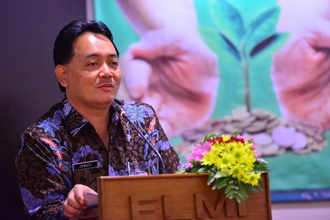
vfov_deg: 6.9
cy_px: 110
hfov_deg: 10.3
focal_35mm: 200
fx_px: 1834
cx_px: 165
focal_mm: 200
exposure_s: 1/60
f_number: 2.8
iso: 1800
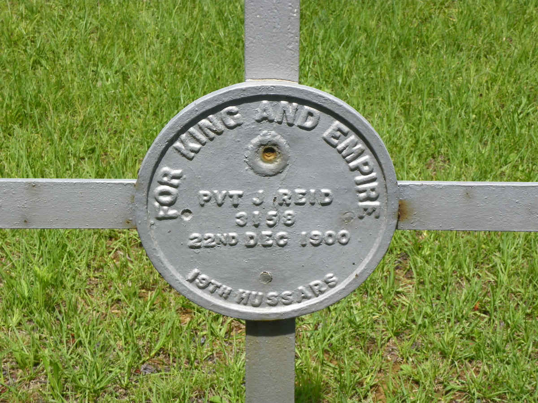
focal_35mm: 92
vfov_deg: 16.1
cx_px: 269
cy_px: 202
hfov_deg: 21.3
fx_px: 1430
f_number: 5.6
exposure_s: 1/160
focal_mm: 16.4
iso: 64
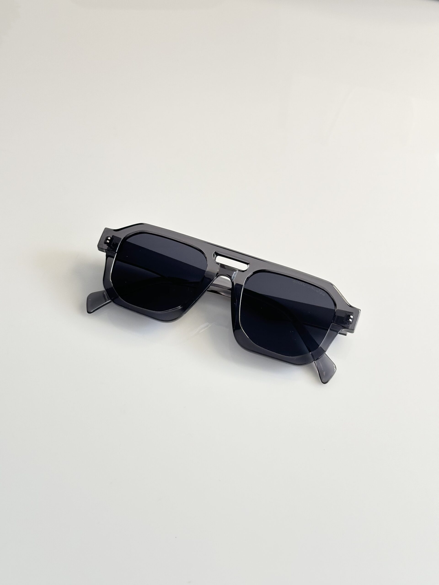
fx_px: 812
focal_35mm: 48
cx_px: 220
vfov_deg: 39.7
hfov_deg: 30.3
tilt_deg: -53.4
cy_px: 292
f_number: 1.78
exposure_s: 1/50
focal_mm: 6.86
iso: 50
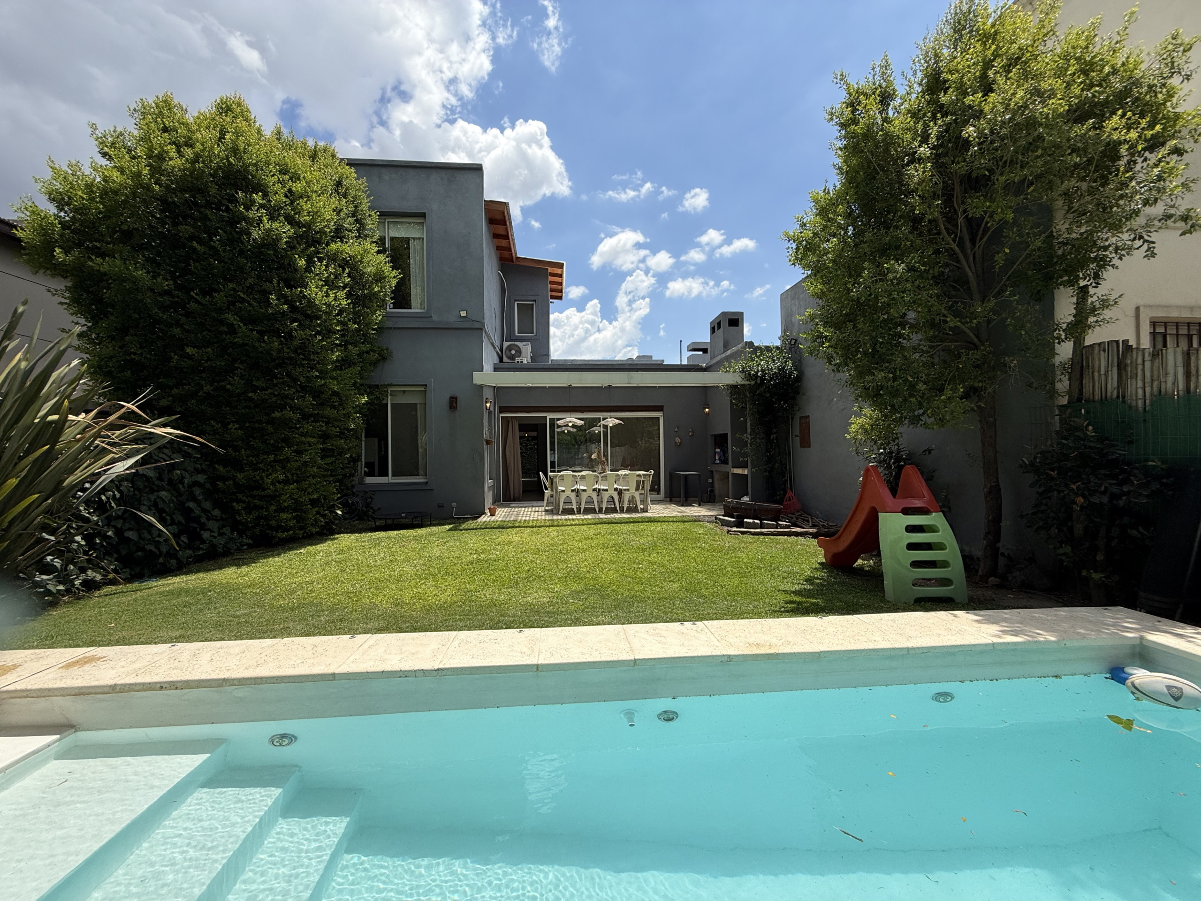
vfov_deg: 85.7
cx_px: 600
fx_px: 486
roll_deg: +1.4
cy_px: 450
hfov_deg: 102.1
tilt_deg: +1.0
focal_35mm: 14
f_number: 2.2
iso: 20
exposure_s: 1/1235
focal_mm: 2.22
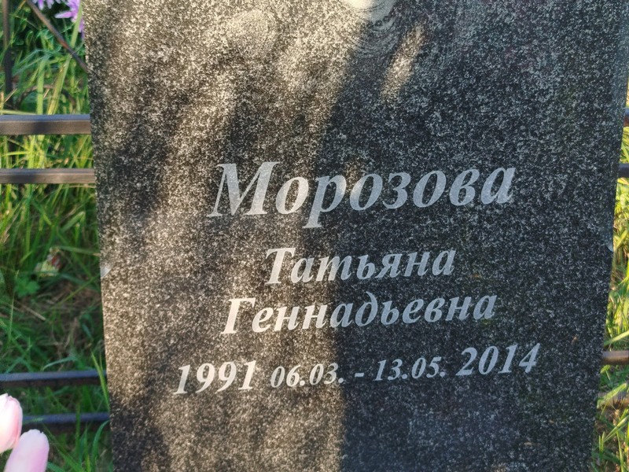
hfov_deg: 71.6
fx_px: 436
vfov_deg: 56.8
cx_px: 314
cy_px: 236
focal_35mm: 24
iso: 64
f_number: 1.7
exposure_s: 1/100
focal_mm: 5.31
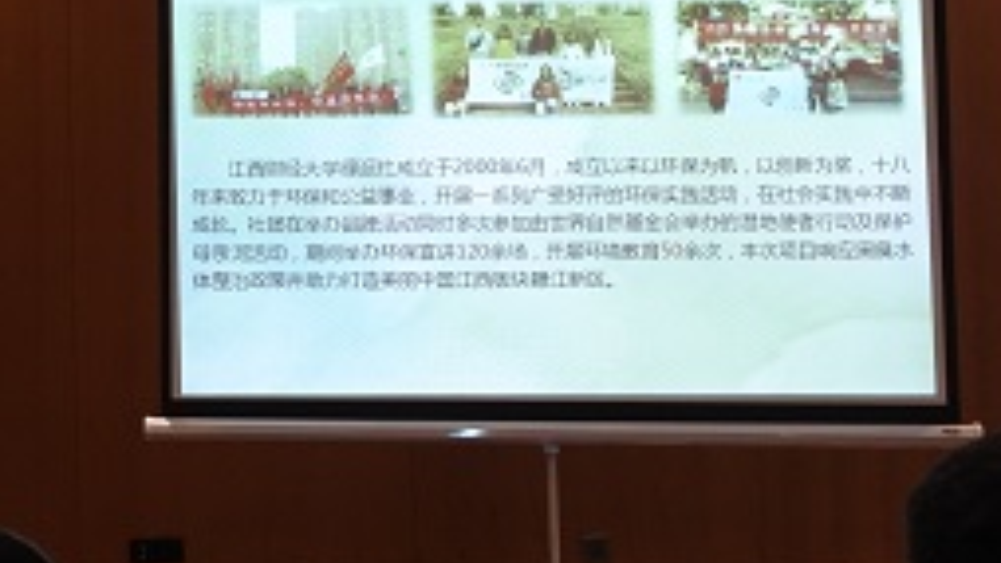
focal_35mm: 89
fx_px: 2363
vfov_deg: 13.4
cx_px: -24
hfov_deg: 22.9
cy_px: 12
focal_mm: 13.4
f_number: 4
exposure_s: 1/100
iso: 1100
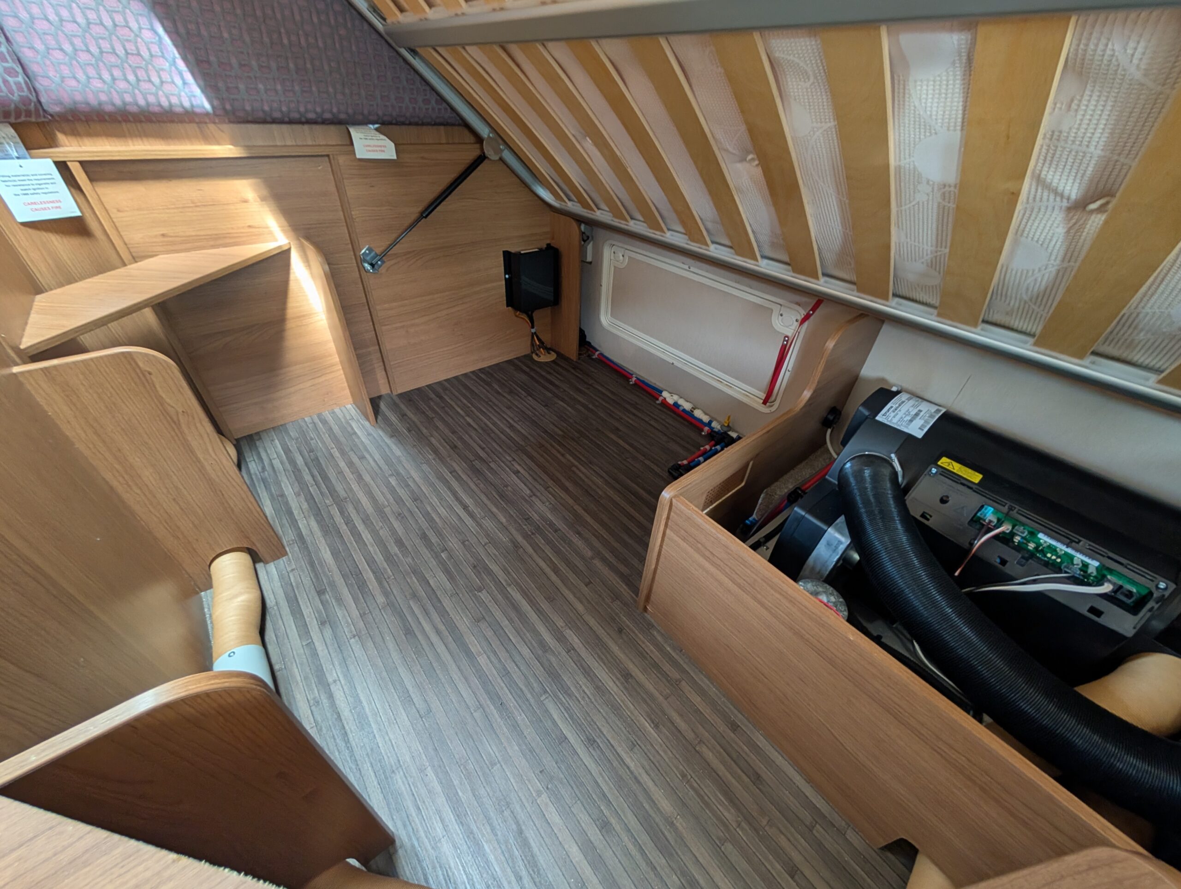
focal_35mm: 12
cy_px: 444
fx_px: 410
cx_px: 590
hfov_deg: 110.5
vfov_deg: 94.6
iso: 182
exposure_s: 1/50.6
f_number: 1.7
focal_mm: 2.02
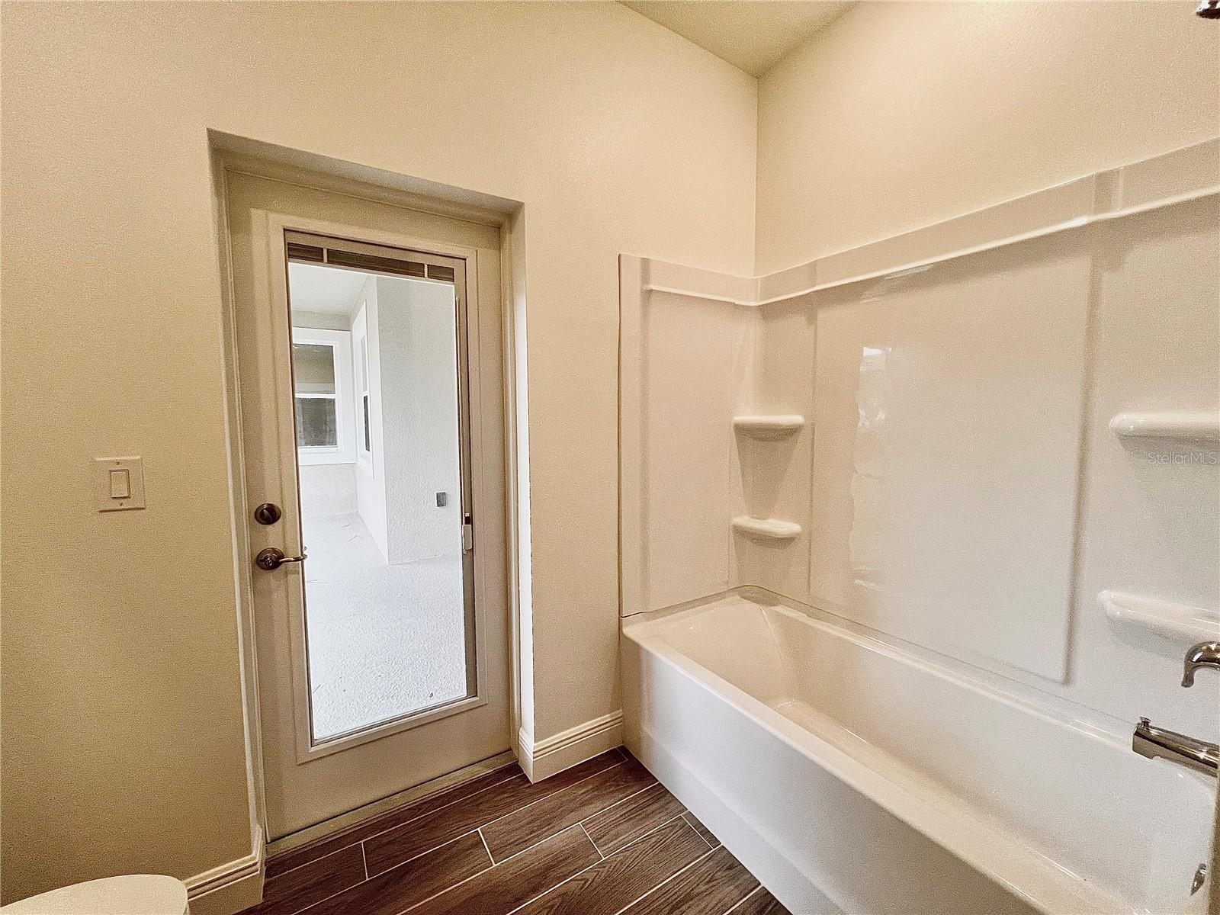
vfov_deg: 89.9
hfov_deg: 106.2
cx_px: 610
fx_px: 458
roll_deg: +0.5
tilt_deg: -5.6
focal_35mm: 13
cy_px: 458
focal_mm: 1.57
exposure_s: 1/120
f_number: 1.8
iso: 100
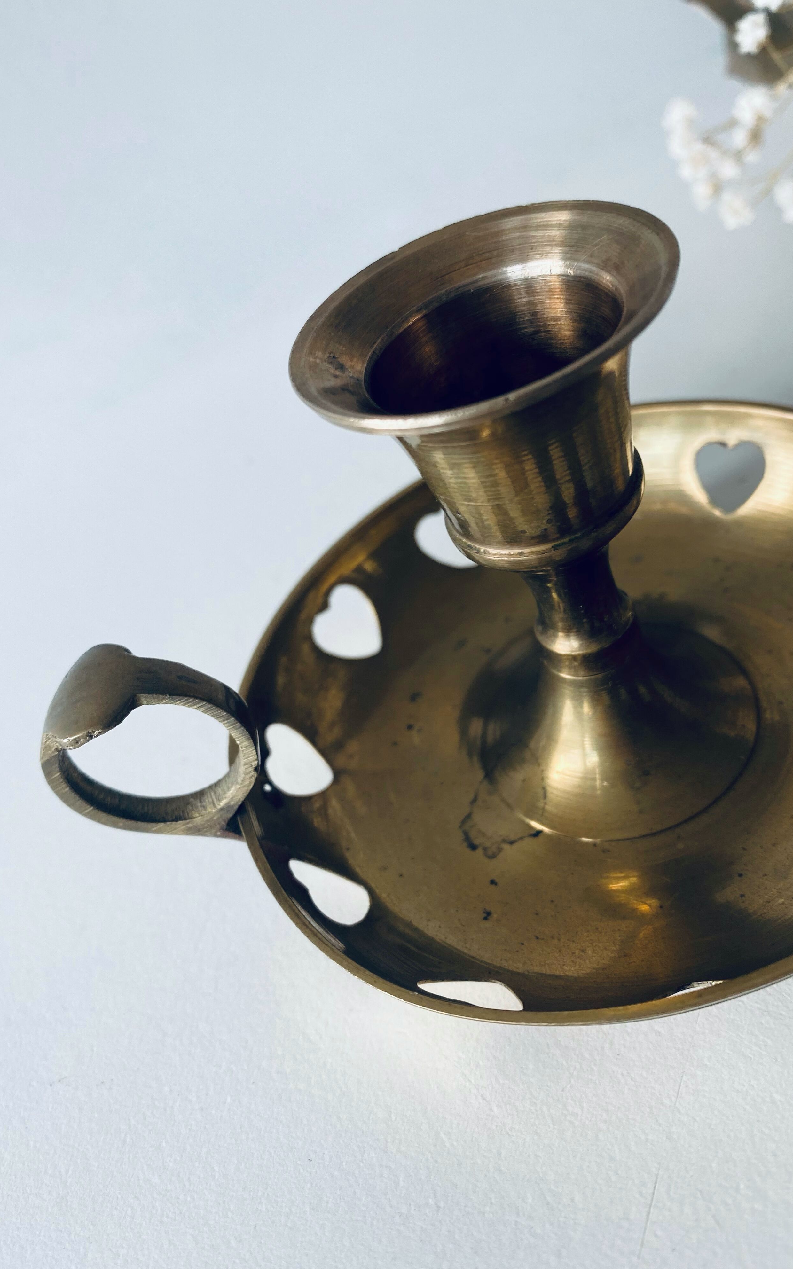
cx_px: 427
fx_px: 968
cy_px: 639
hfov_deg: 44.5
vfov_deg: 66.5
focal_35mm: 28
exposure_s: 1/121
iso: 50
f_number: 1.8
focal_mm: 4.25
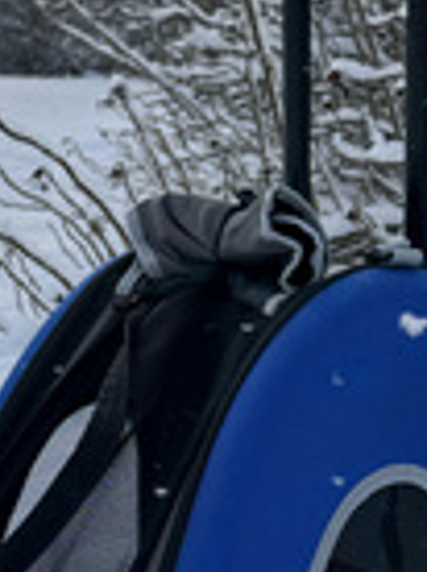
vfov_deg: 22.5
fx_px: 1435
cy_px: 303
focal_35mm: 87
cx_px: 209
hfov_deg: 16.9
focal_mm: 6.76
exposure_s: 1/3247
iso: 80
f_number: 1.78
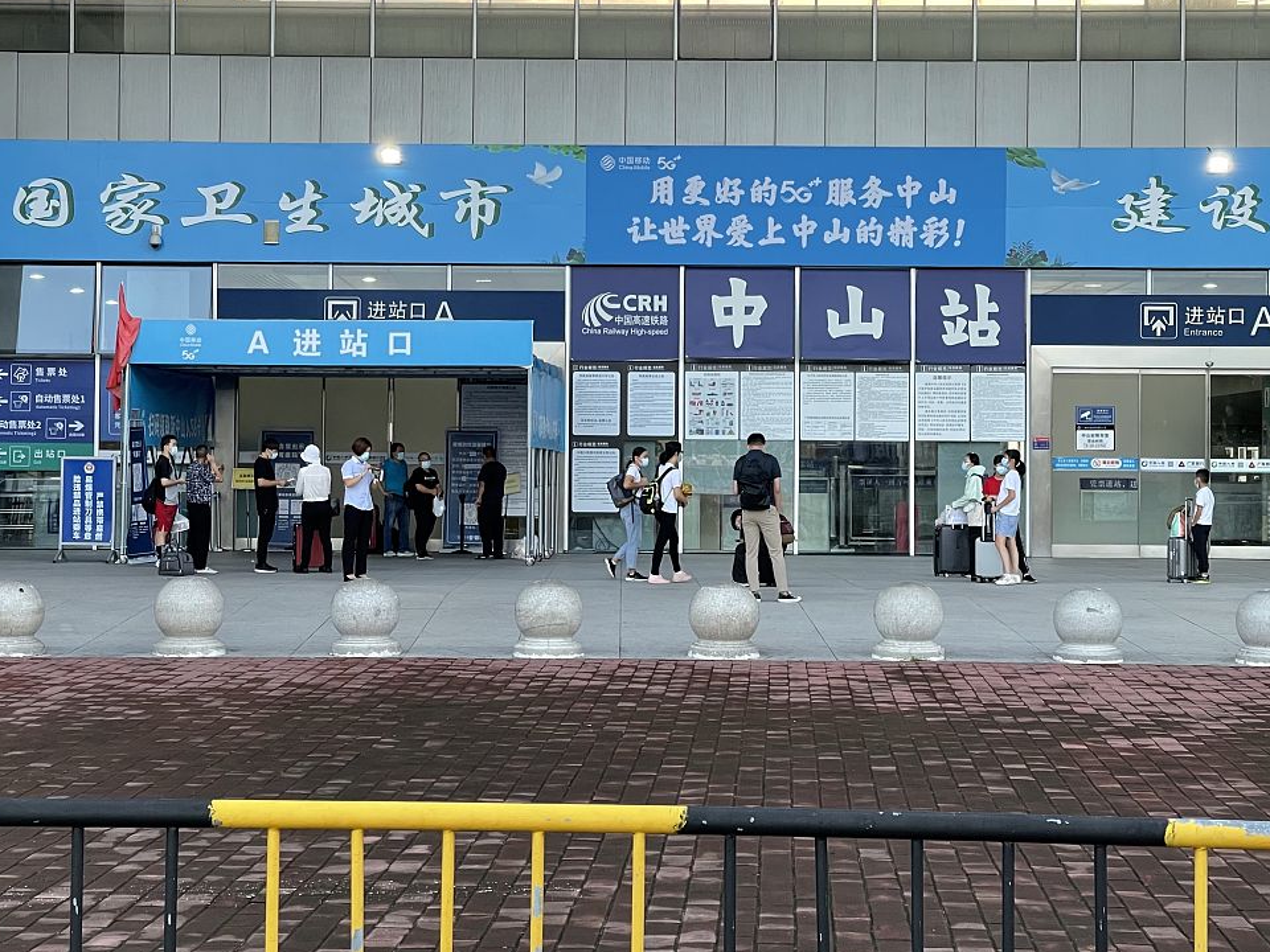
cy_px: 413
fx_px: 2935
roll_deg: -0.3
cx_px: 603
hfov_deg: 24.4
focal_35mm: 80
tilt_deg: +1.2
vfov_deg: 18.4
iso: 100
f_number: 2.2
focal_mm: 7.5
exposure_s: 1/100
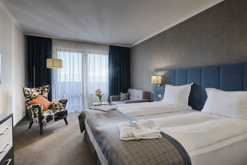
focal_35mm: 18
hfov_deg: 90.0
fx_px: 124
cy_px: 82
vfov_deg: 67.4
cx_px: 124
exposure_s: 1/25
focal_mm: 12
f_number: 9
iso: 160
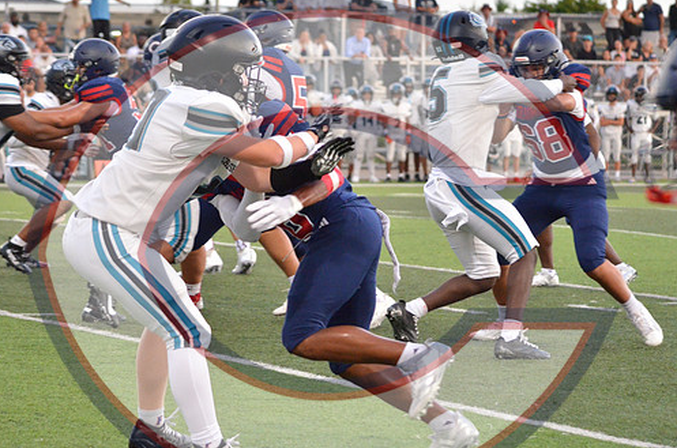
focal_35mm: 175
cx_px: 321
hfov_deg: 11.8
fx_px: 3284
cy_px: 253
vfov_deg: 7.8
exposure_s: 1/500
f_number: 4.8
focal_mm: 100
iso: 2800
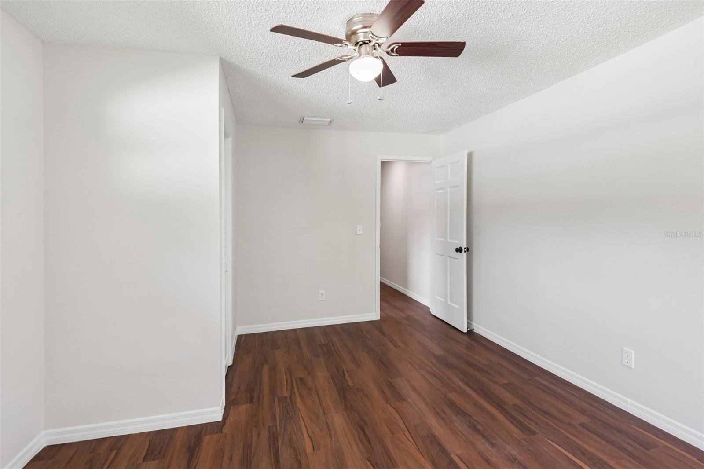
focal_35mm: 16
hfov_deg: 96.7
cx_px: 352
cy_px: 234
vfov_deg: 73.7
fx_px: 313
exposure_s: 1/25
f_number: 8
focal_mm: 16
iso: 400
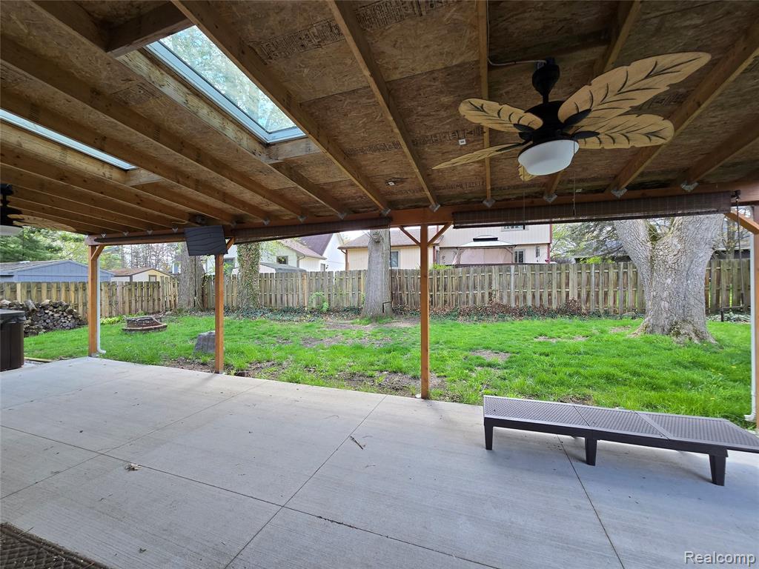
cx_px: 380
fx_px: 285
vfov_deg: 89.9
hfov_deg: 106.2
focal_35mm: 13
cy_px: 284
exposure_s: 1/359
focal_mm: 2.2
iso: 125
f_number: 2.2
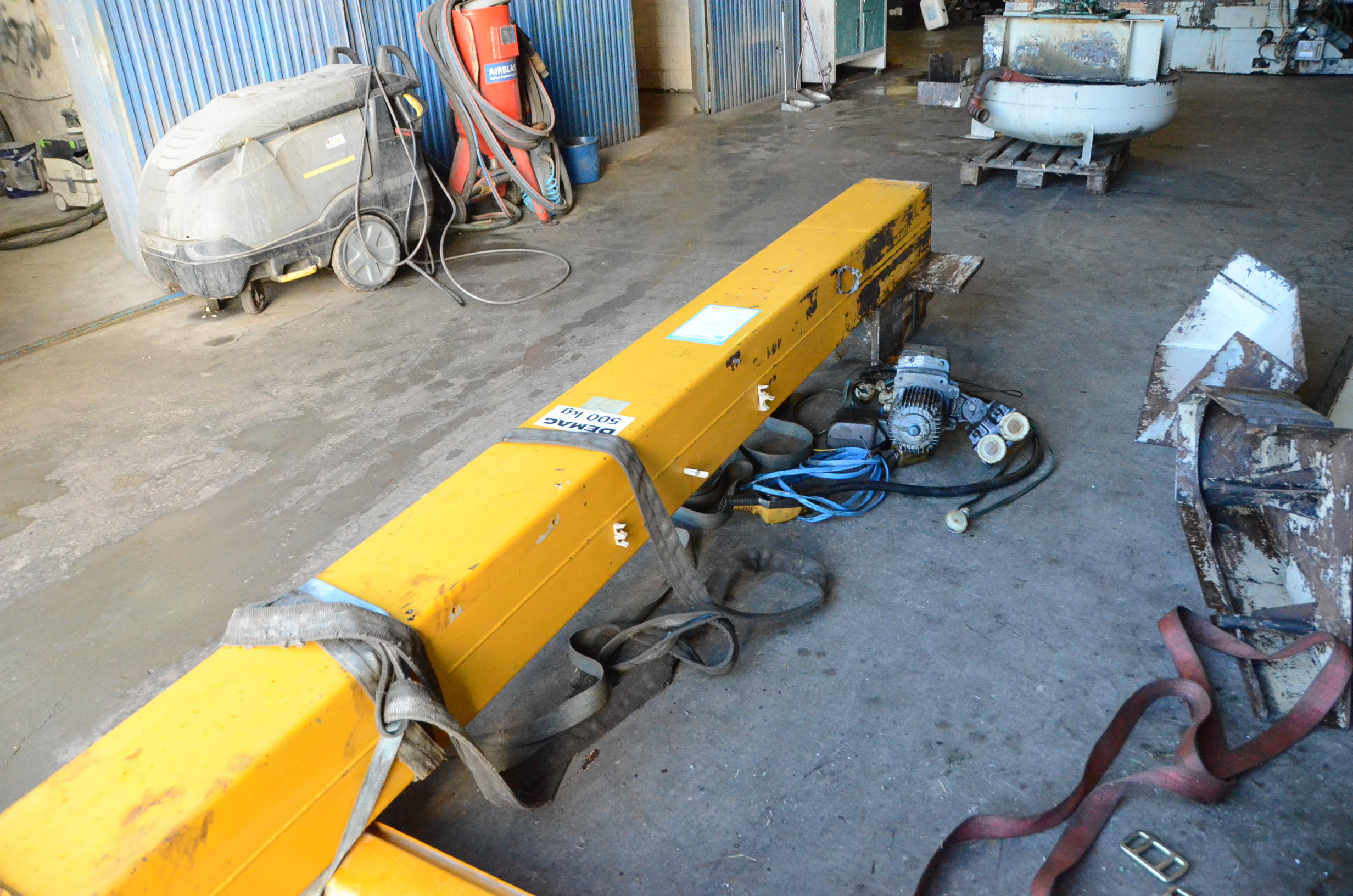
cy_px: 448
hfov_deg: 67.5
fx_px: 1013
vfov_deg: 47.7
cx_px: 676
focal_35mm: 27
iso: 6400
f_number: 3.5
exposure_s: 1/1000
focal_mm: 18
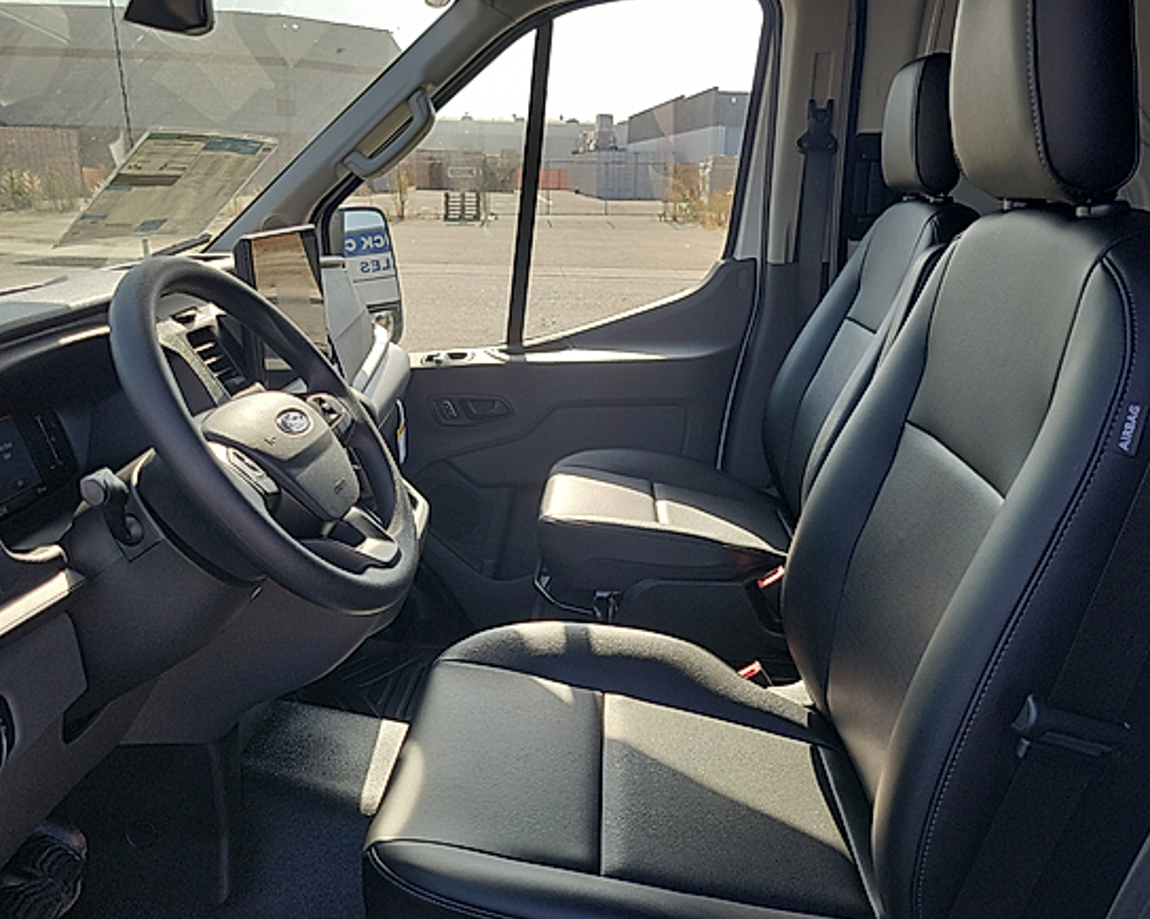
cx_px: 590
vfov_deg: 51.5
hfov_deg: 62.2
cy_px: 465
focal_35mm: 28
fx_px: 953
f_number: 1.8
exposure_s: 1/435
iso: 50
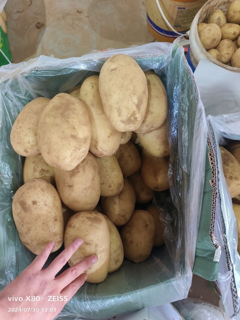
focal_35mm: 23
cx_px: 120
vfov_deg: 73.9
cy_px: 160
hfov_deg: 58.9
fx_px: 213
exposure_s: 1/50
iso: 1039
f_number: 1.75
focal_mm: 5.5
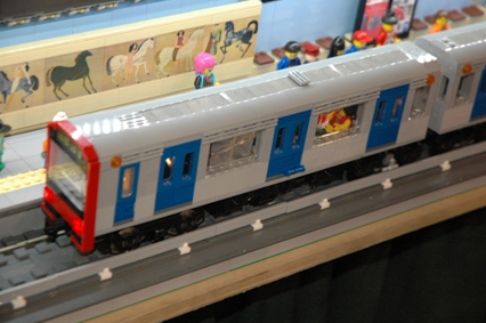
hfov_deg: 19.9
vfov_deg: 13.3
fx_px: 1382
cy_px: 165
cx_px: 249
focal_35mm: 103
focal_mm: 65
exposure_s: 1/60
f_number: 4.5
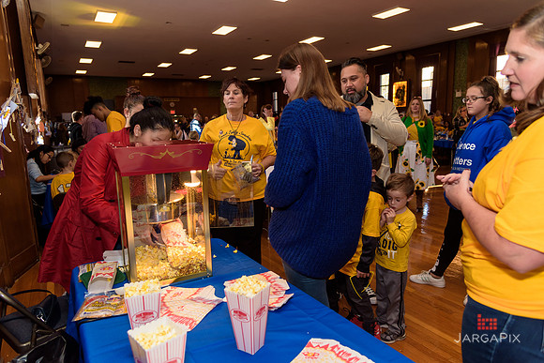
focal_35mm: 24
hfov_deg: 73.7
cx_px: 272
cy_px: 182
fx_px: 363
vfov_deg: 53.2
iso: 400
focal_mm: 24
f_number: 4
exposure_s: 1/200
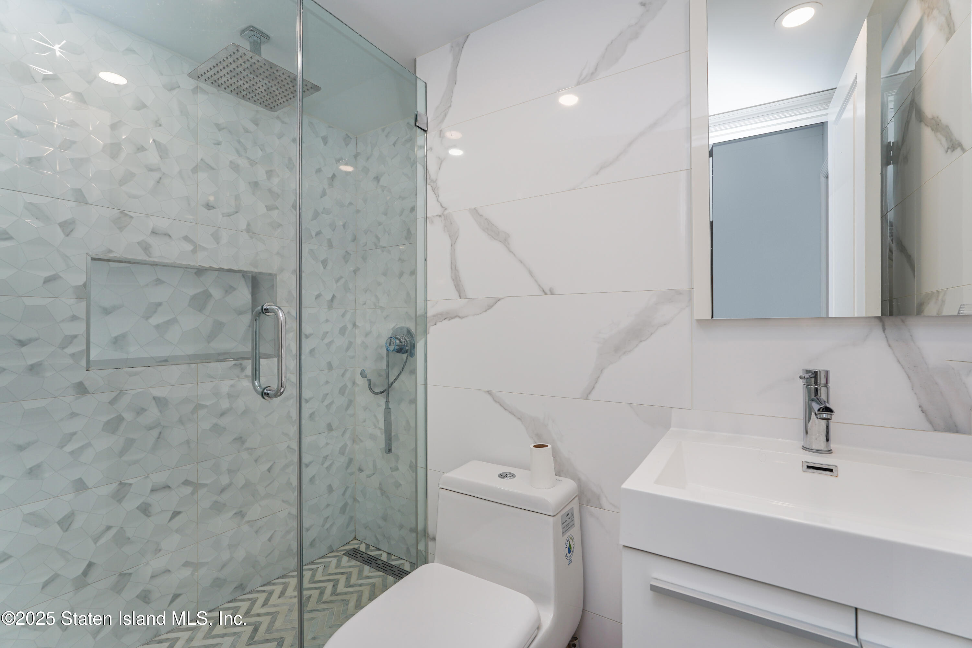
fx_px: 432
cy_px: 324
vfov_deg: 73.7
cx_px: 486
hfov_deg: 96.7
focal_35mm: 16
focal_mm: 16
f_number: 5.6
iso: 100
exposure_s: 1/60
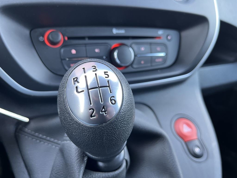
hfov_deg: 67.3
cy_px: 89
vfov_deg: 53.1
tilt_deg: -30.6
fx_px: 178
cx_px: 118
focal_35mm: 26
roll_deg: -9.6
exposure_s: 1/50
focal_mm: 5.1
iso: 100
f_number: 1.6
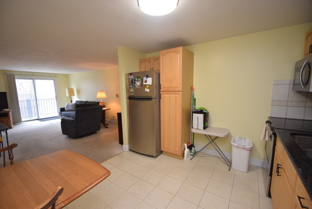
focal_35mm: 15
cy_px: 104
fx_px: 130
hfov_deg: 100.4
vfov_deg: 77.4
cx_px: 156
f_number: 4.5
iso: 800
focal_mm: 10
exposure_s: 1/80
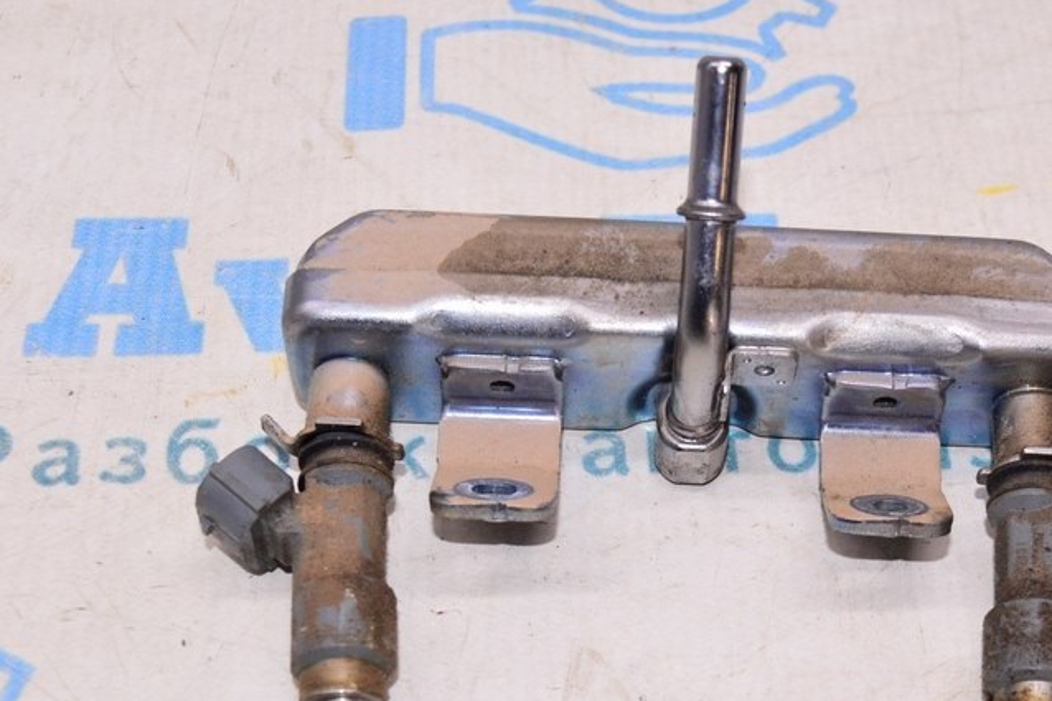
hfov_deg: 26.2
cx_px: 712
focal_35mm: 77
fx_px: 2249
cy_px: 476
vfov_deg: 17.7
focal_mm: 32
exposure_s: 1/125
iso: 1600
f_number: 8
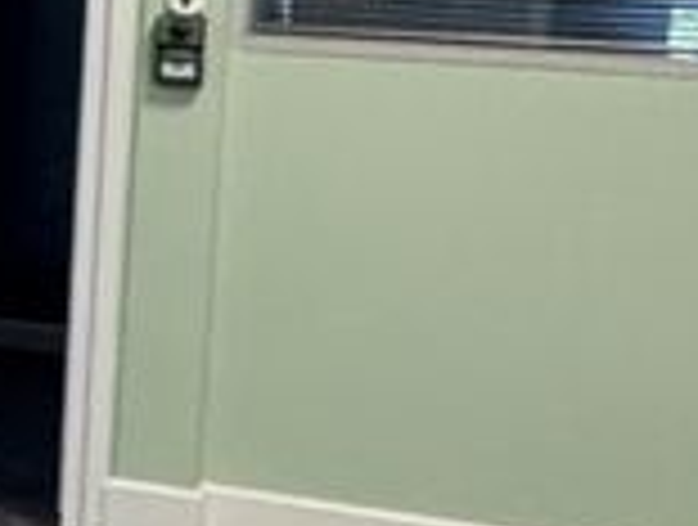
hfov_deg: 10.5
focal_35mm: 100
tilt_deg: -2.0
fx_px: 2021
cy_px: -61
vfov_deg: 14.5
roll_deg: -1.9
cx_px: -1567
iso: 200
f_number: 2.2
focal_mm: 2.22
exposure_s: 1/100
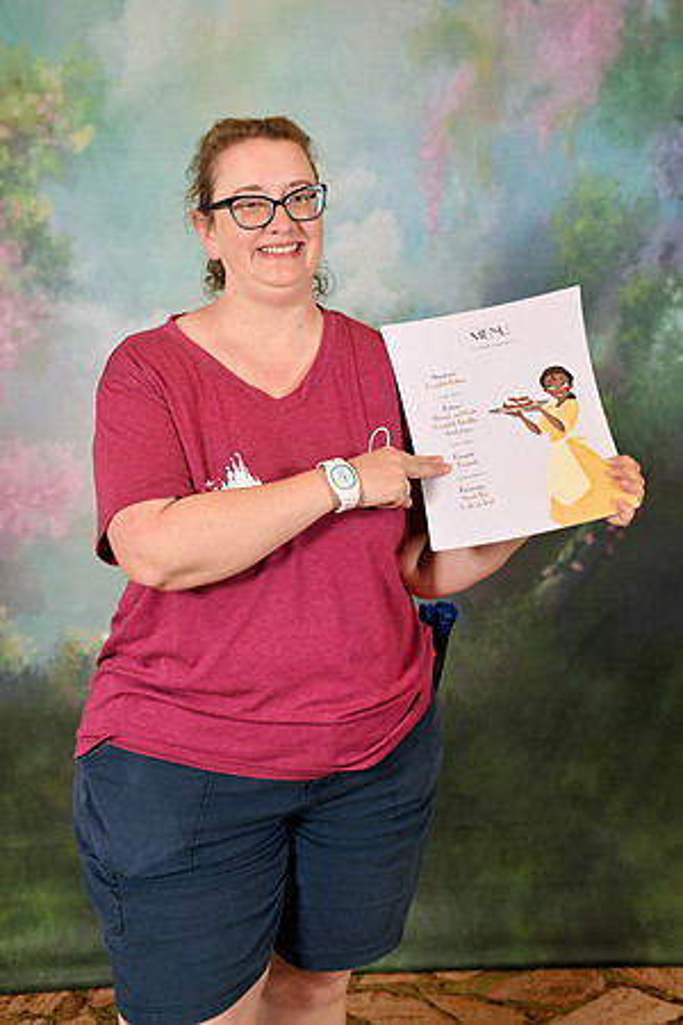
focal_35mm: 52
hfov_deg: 26.0
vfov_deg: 38.2
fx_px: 1480
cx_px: 342
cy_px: 512
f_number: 6.3
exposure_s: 1/125
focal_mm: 35
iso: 400
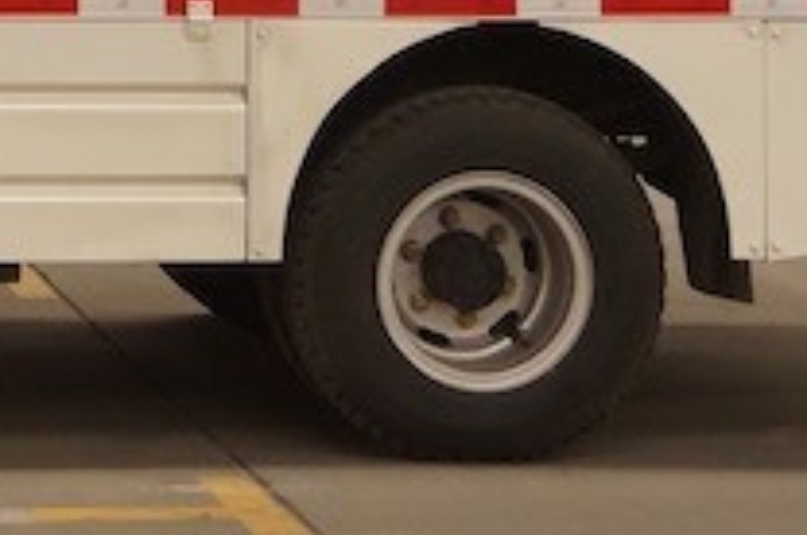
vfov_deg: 8.9
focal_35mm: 150
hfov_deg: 13.4
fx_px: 3357
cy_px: -283
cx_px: -151
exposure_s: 1/80
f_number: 4.5
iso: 800
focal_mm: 26
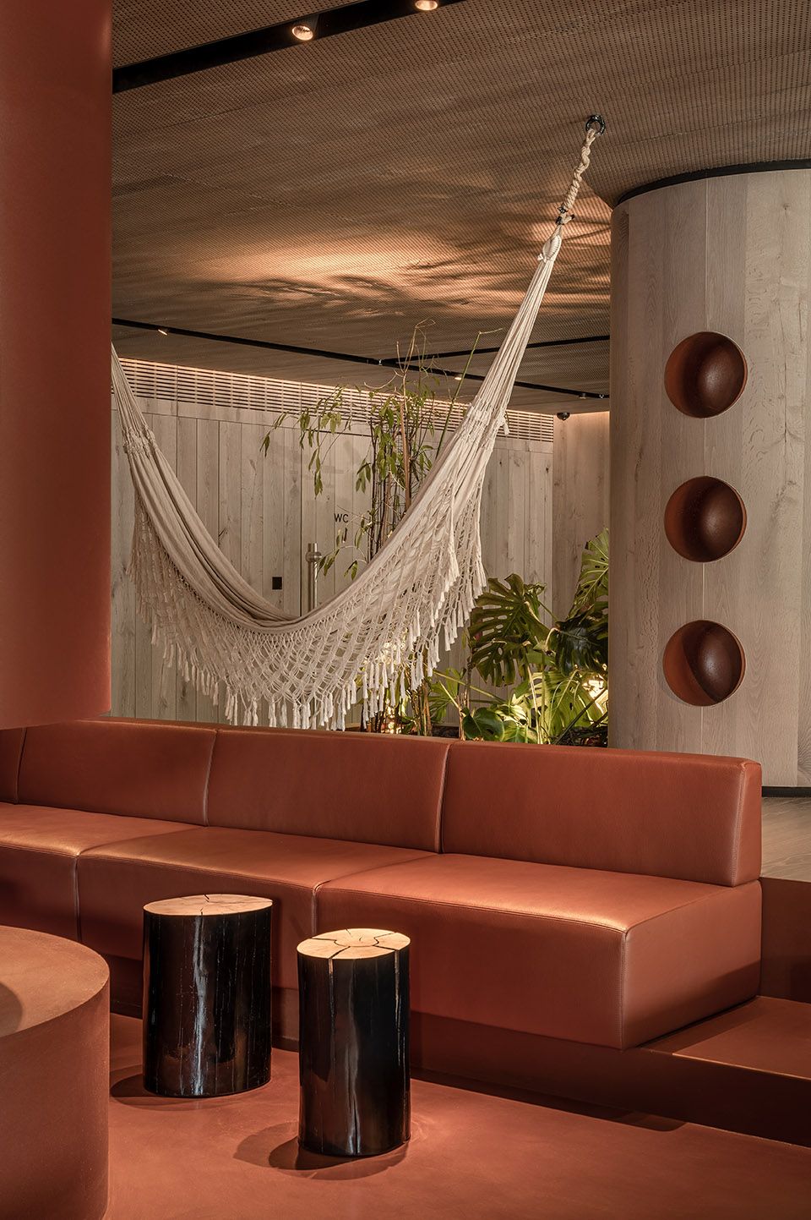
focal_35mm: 47
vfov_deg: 41.9
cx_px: 406
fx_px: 1590
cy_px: 610
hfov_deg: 28.6
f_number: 13
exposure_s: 1/6
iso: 200
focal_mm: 47
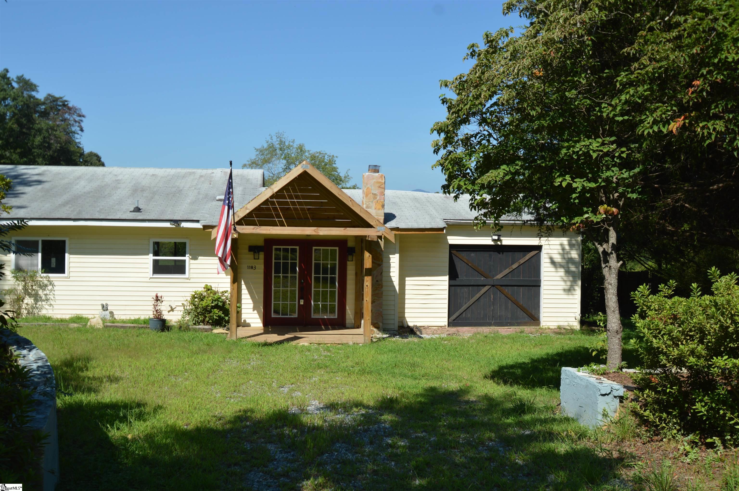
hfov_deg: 53.2
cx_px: 370
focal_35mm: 36
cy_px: 246
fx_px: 738
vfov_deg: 36.8
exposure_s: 1/250
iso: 100
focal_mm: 24
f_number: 8
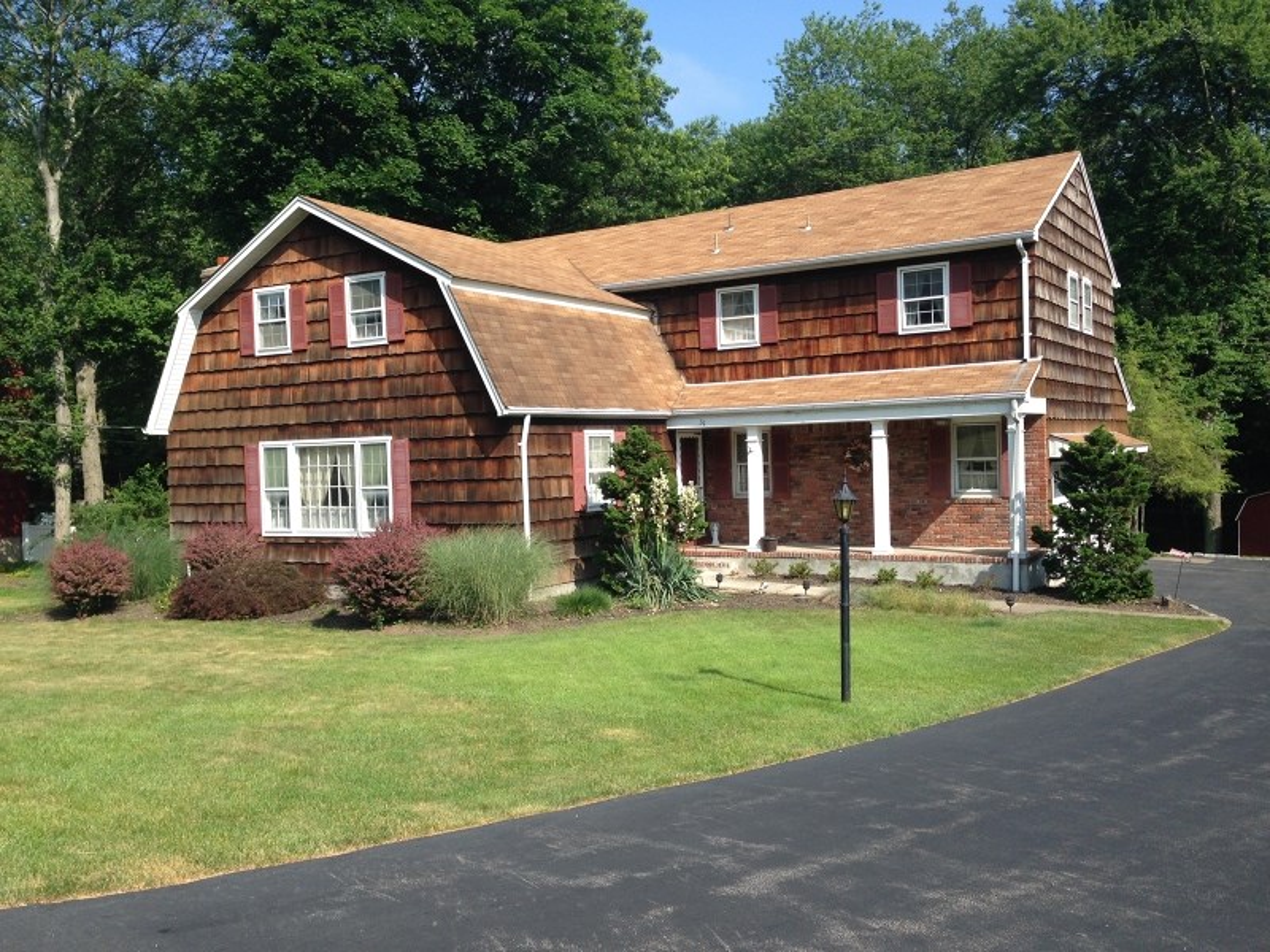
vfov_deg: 42.9
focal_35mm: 33
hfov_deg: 55.4
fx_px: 1211
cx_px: 635
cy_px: 476
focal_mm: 4.12
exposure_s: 1/919
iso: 50
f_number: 2.4
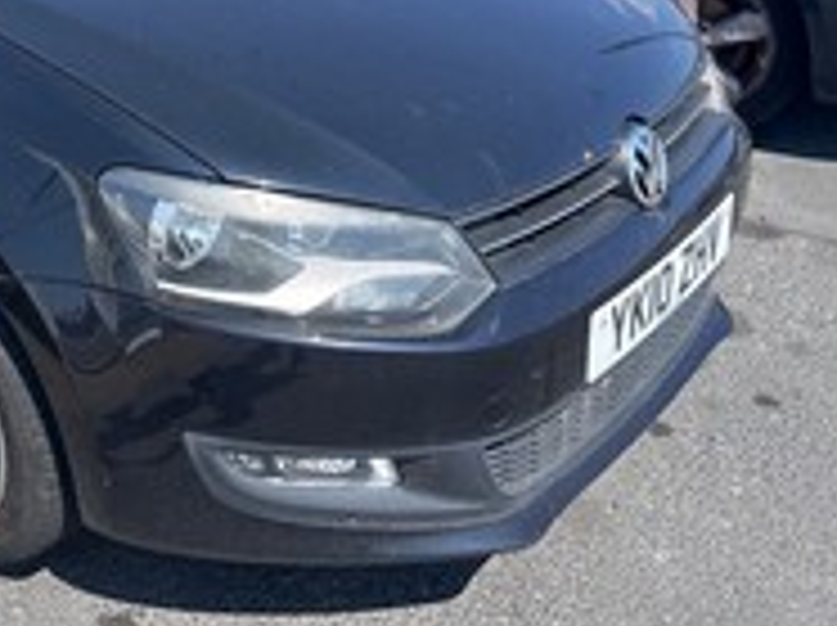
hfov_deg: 36.4
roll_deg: +0.8
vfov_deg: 28.8
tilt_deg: -22.1
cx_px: 76
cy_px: 104
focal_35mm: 49
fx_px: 1183
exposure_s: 1/1972
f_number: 1.5
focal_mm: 5.7
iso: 50
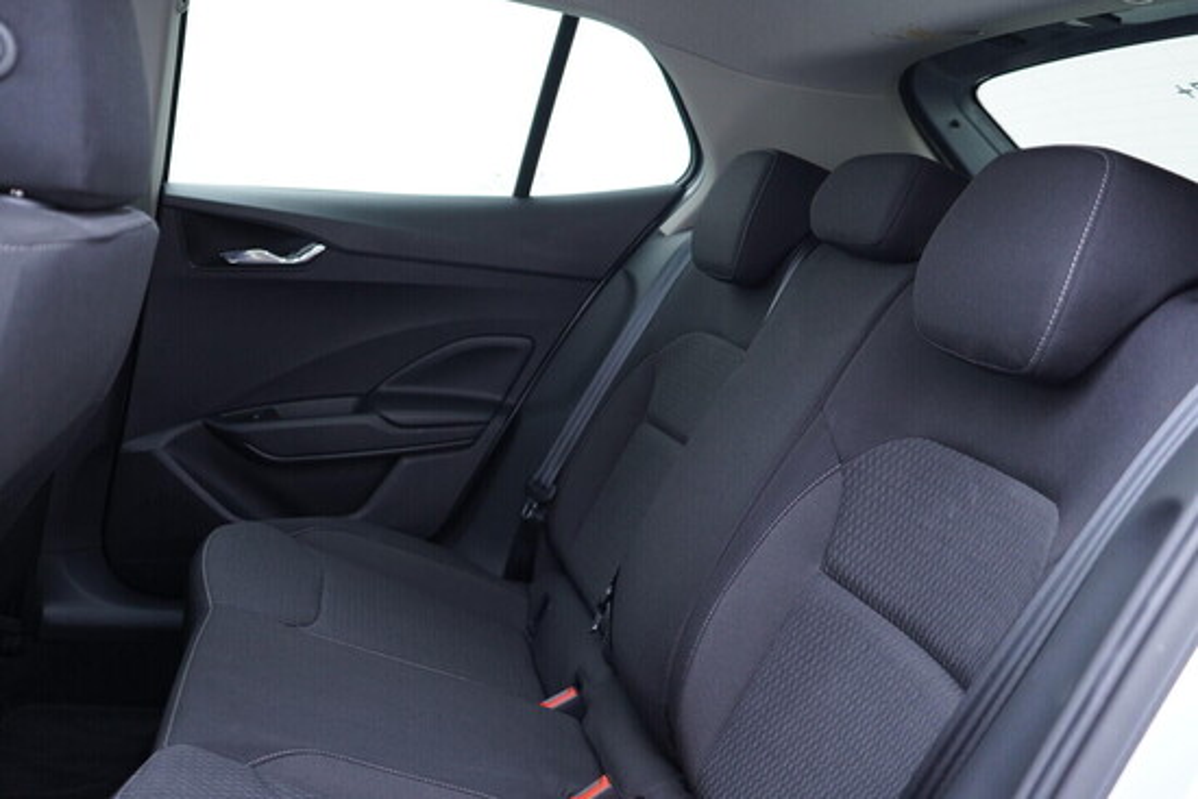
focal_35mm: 36
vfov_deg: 36.9
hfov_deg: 53.1
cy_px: 400
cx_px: 599
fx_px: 1198
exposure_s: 1/40
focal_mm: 24
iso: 500
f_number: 2.8
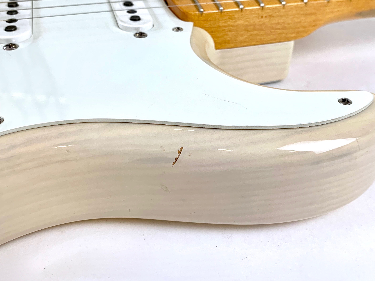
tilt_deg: -37.1
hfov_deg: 50.0
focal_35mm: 37
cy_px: 109
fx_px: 401
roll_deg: -2.9
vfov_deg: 38.5
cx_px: 211
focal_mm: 4.25
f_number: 1.8
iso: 32
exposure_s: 1/100
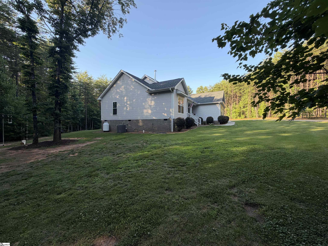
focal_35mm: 14
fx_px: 133
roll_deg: +0.8
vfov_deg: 85.7
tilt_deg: +2.8
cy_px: 123
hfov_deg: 102.1
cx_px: 164
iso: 40
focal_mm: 2.22
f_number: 2.2
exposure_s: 1/188
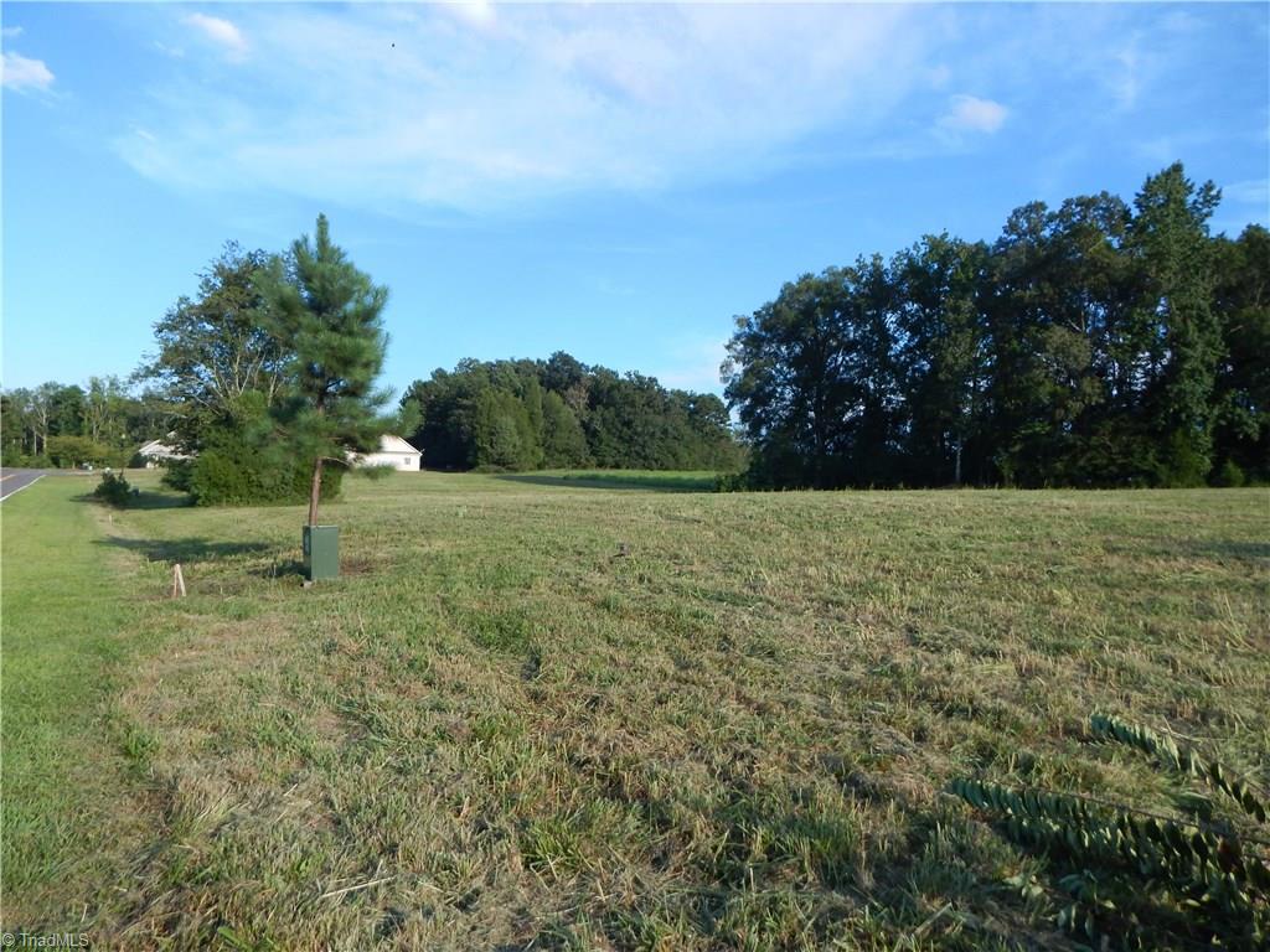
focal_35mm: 22
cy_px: 476
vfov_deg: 61.1
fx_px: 807
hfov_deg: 76.4
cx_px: 635
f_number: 3
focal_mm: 4
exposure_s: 1/1000
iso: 125
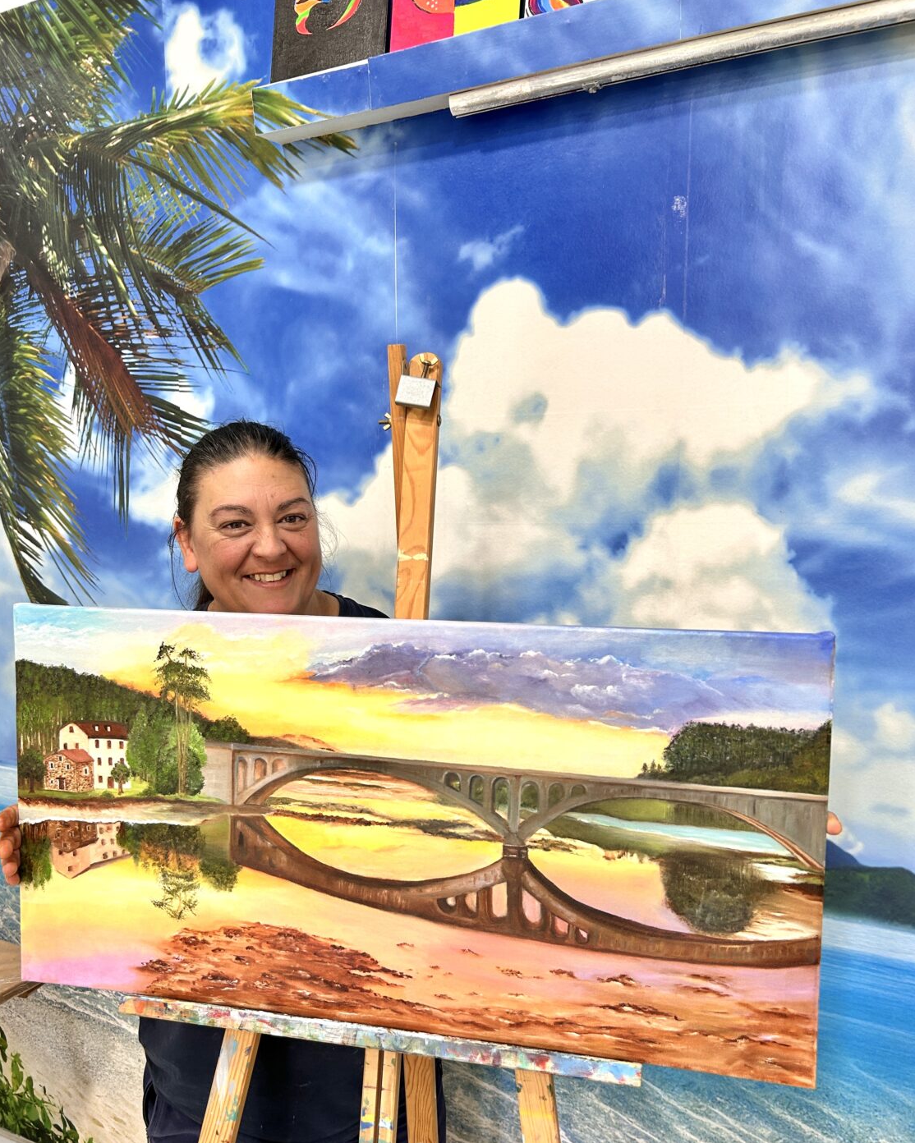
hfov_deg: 51.5
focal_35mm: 28
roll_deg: -0.6
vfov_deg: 62.1
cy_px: 628
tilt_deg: -7.4
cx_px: 444
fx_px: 948
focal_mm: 5.7
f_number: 1.5
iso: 80
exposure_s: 1/50
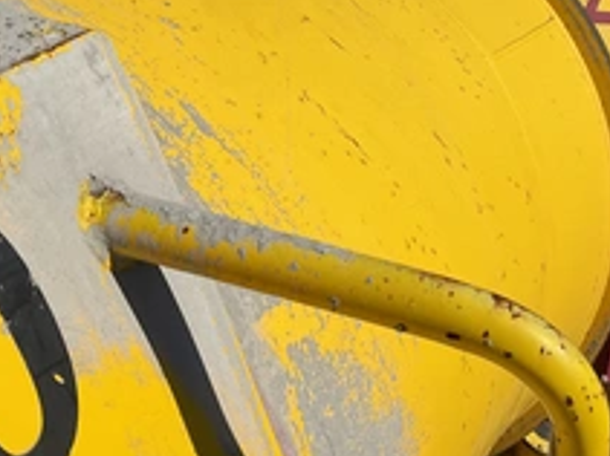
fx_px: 969
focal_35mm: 55
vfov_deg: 26.0
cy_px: 81
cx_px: 425
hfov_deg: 34.5
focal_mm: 3
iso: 25
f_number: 1.8
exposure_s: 1/4785
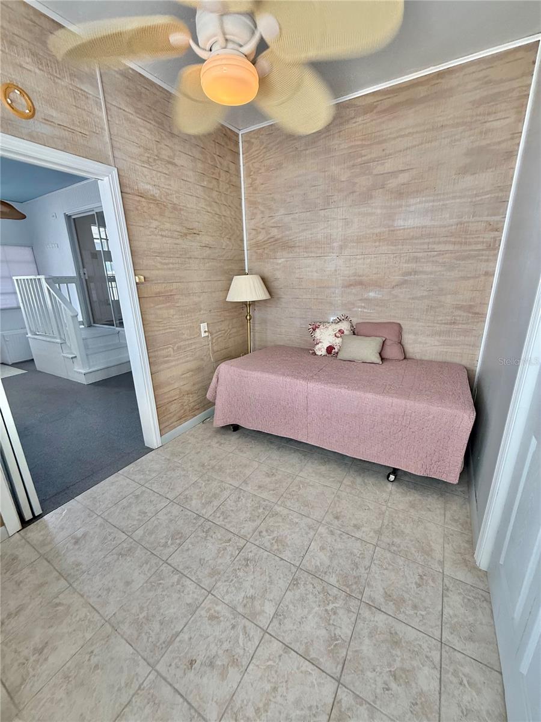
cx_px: 270
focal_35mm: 14
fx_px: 292
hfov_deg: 85.7
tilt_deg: -17.4
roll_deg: +0.8
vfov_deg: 102.1
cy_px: 361
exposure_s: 1/60
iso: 200
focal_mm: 2.22
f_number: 2.2
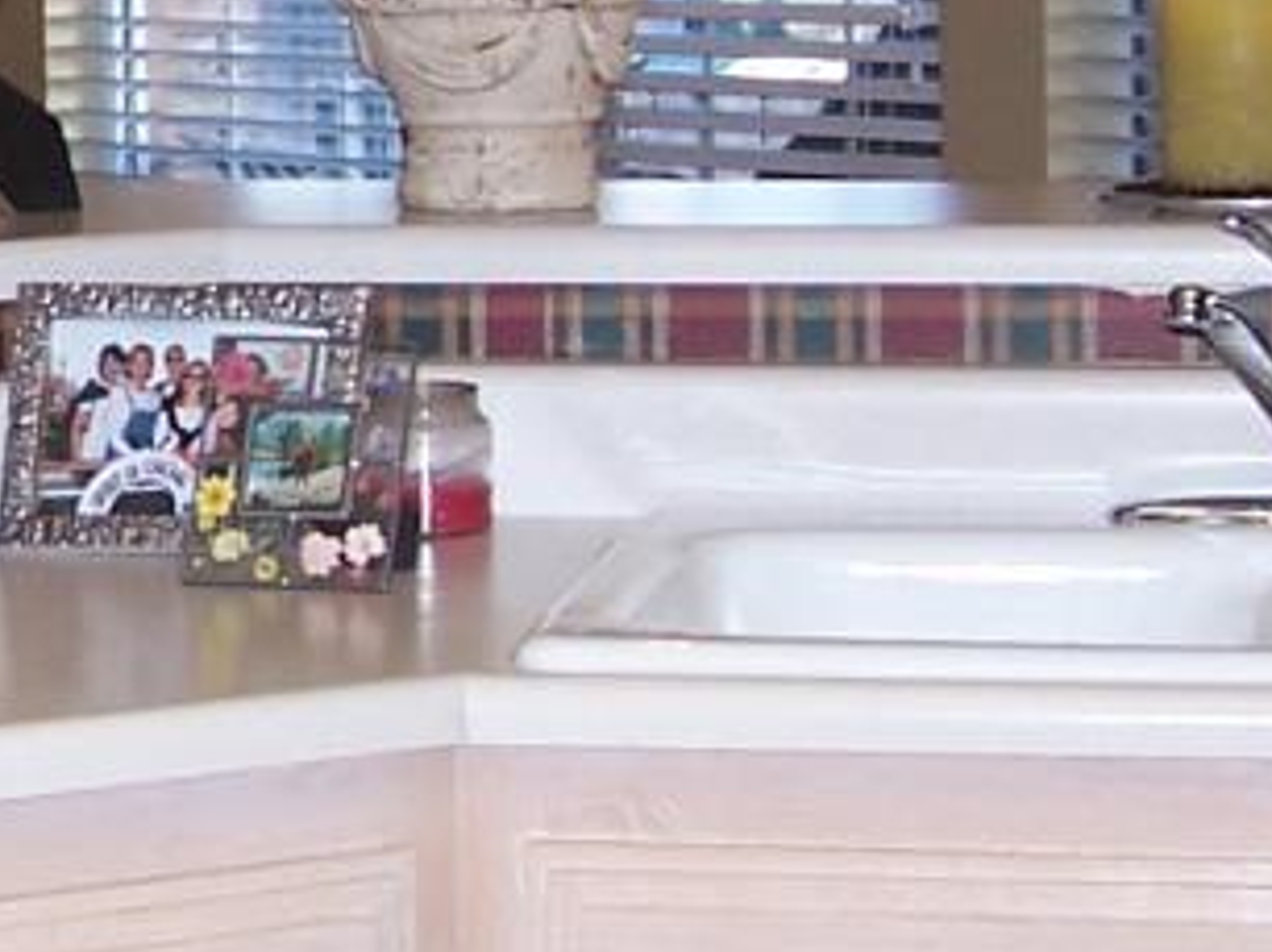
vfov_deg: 9.3
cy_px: 262
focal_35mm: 159
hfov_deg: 12.1
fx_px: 5838
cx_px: -283
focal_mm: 6.3
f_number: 2.8
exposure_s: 1/45
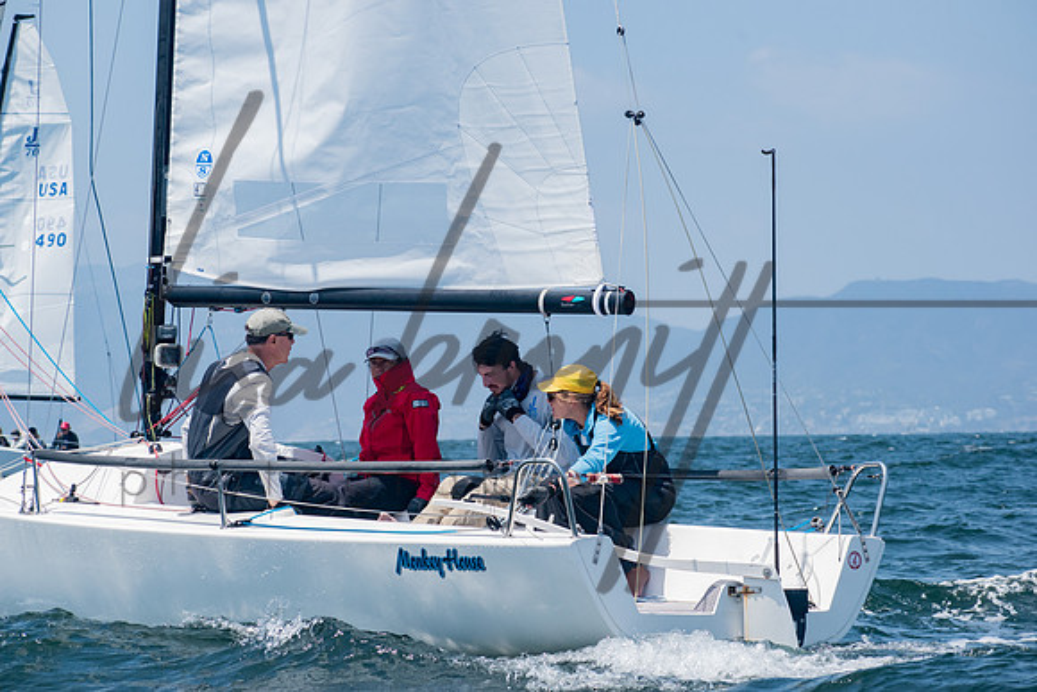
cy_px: 346
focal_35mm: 153
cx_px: 518
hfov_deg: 13.4
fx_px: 4408
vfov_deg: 9.0
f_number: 8
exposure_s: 1/1250
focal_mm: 102
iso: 400
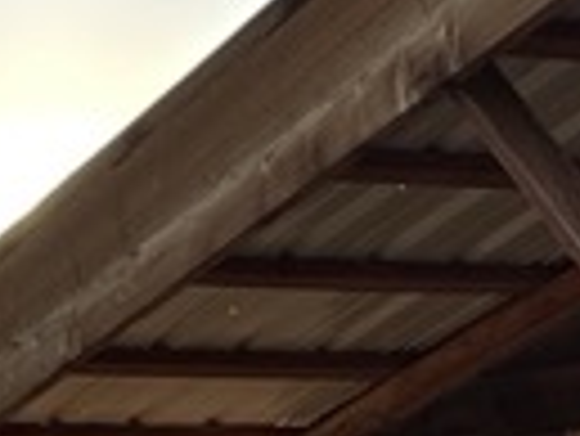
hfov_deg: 10.3
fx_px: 3203
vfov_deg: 7.7
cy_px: 463
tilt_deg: +1.2
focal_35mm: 191
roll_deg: -1.5
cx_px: 477
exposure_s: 1/1473
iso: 80
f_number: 1.78
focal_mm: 6.86
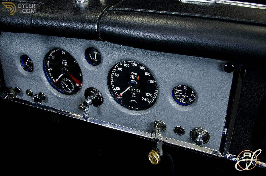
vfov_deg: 36.7
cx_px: 133
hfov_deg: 53.2
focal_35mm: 36
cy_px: 88
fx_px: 265
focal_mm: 24
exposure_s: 1/1.25
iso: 200
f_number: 13
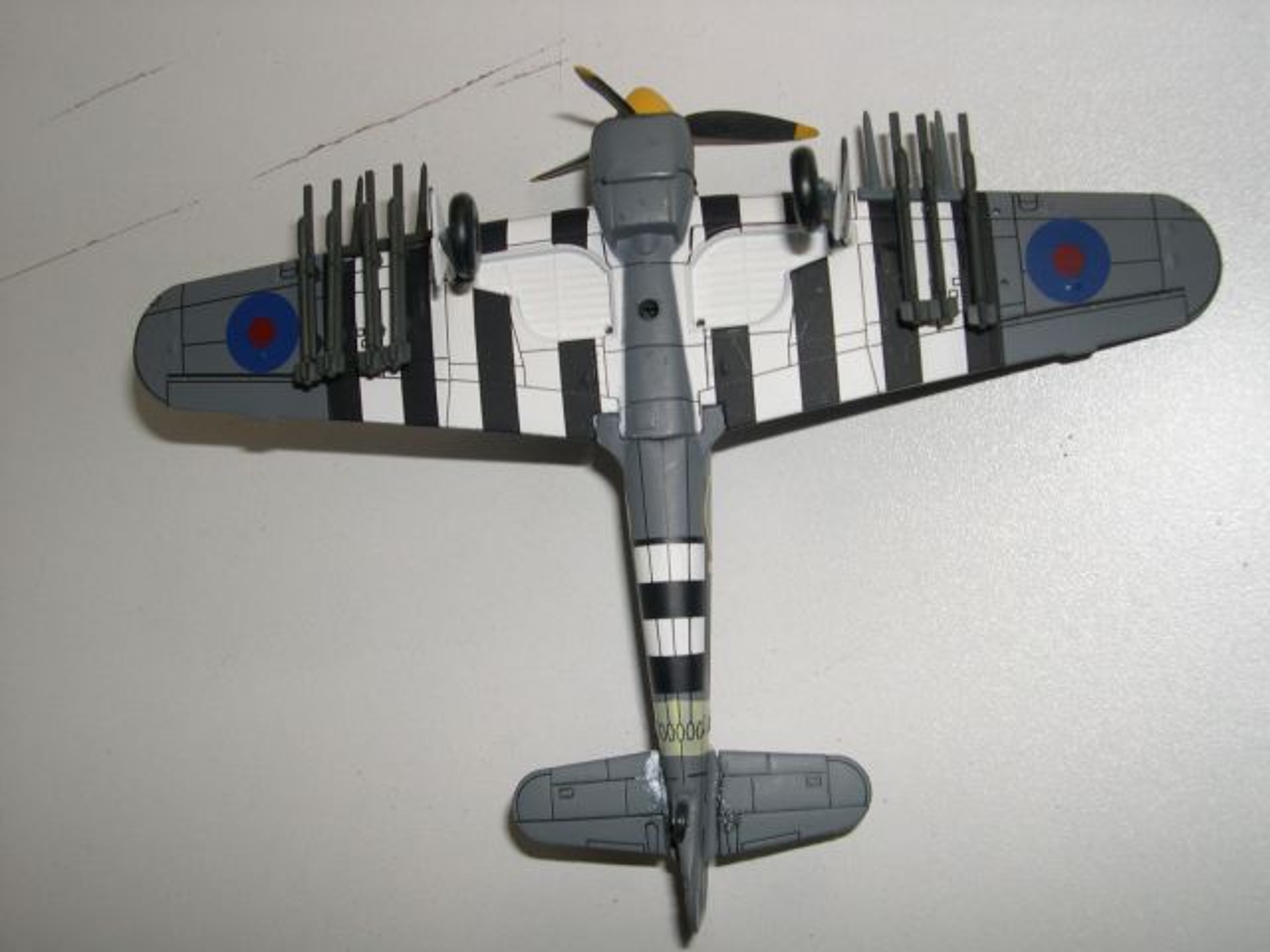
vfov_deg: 37.7
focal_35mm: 38
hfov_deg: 49.0
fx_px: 1394
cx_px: 635
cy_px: 476
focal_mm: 8
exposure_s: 1/30
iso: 100
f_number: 7.6
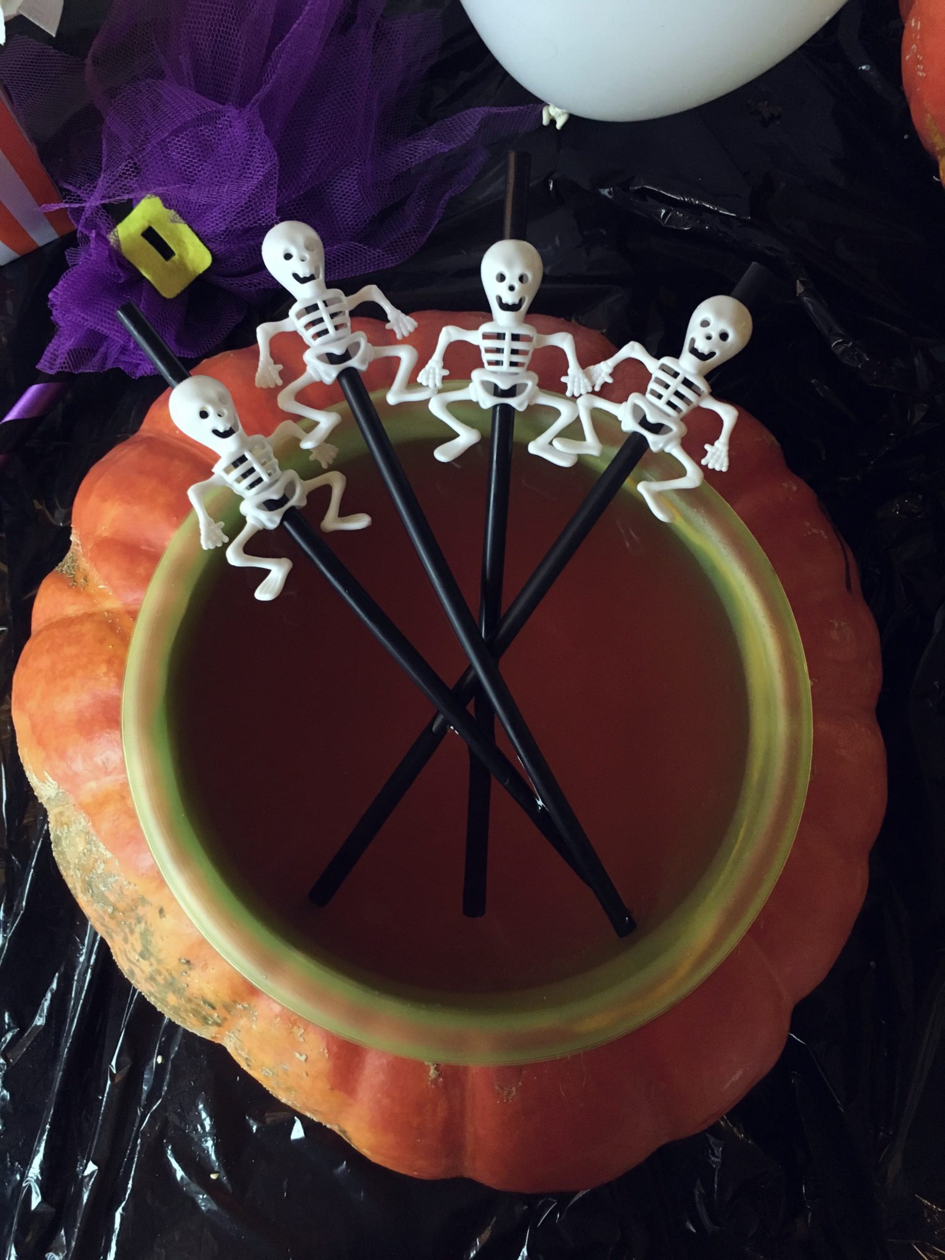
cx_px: 472
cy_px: 630
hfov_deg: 48.2
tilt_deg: -83.3
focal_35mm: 29
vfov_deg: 61.7
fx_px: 1056
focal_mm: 4.15
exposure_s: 1/20
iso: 200
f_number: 2.2
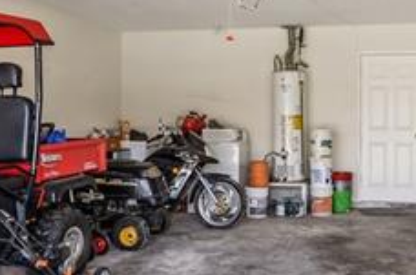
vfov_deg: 29.7
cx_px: 274
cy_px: 117
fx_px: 519
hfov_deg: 43.1
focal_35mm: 45
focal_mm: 16
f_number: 13
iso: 400
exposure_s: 1/40
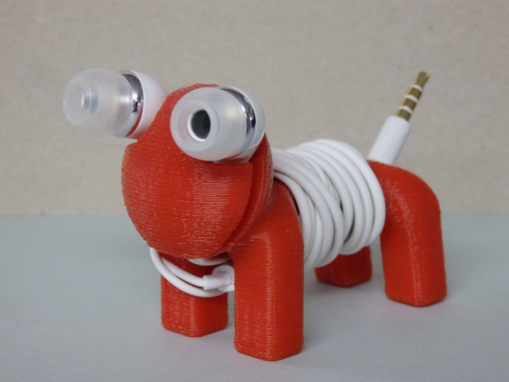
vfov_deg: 16.8
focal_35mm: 88
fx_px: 1294
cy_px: 191
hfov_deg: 22.3
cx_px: 254
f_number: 4.8
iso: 800
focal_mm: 15.8
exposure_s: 1/40
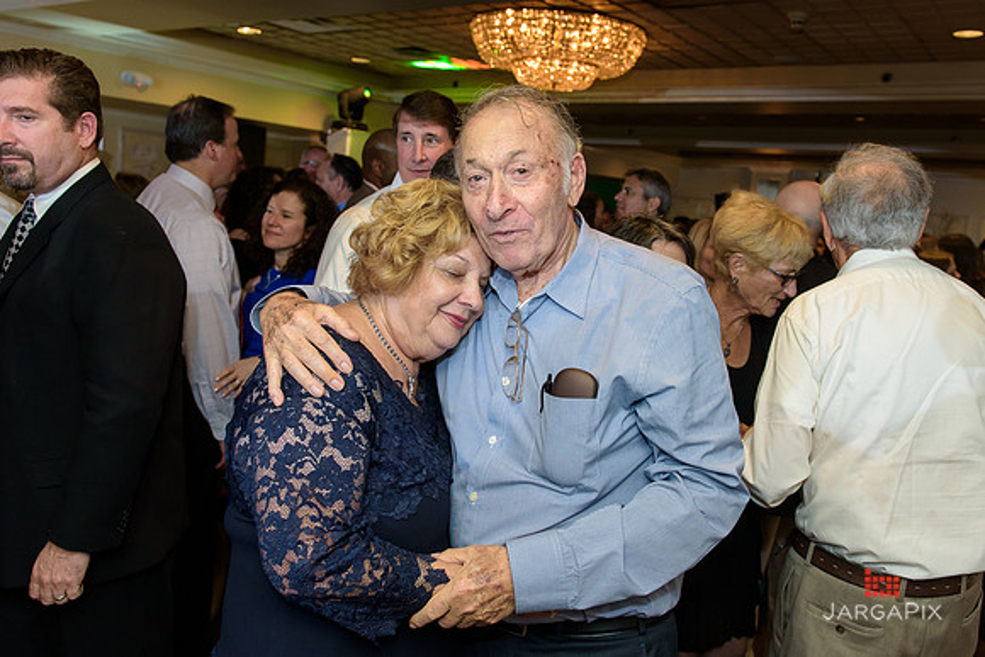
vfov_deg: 43.0
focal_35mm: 30
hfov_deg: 61.1
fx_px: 834
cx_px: 531
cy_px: 300
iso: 1600
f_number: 3.2
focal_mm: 24
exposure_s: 1/125
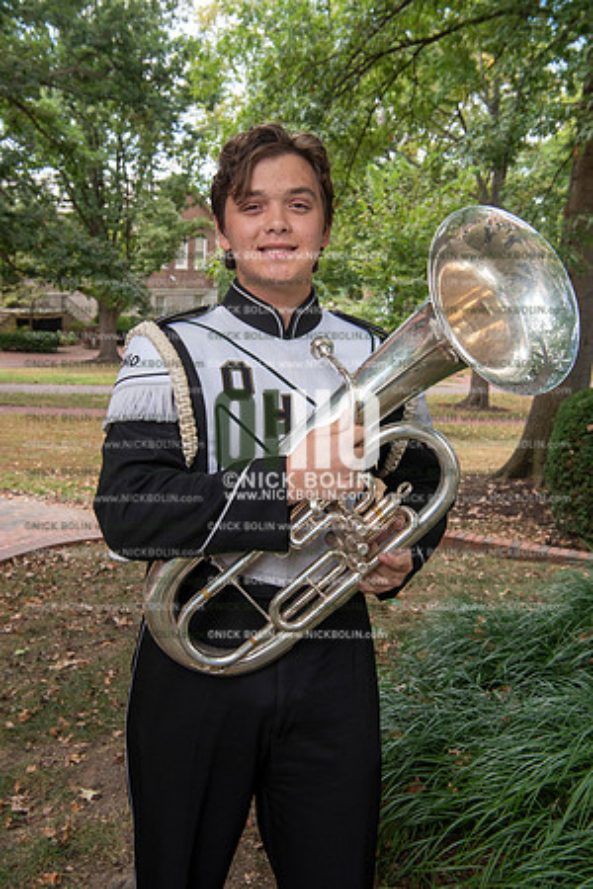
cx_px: 296
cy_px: 444
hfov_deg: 33.4
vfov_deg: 48.5
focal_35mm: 40
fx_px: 988
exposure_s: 1/100
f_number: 8
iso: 500
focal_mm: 40
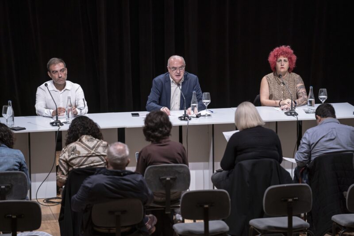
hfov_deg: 10.7
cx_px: 177
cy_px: 118
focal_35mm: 192
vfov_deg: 7.2
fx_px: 1887
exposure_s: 1/200
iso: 800
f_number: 2.8
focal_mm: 192
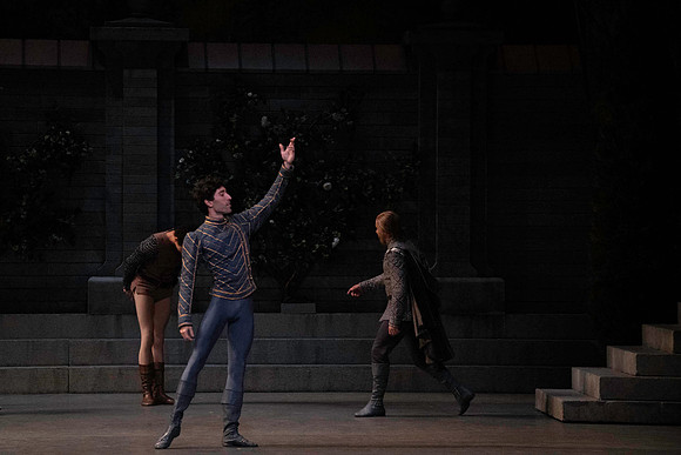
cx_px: 340
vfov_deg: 7.5
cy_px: 228
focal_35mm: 184
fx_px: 3481
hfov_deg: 11.2
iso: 16000
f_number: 11
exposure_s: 1/400
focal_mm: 184
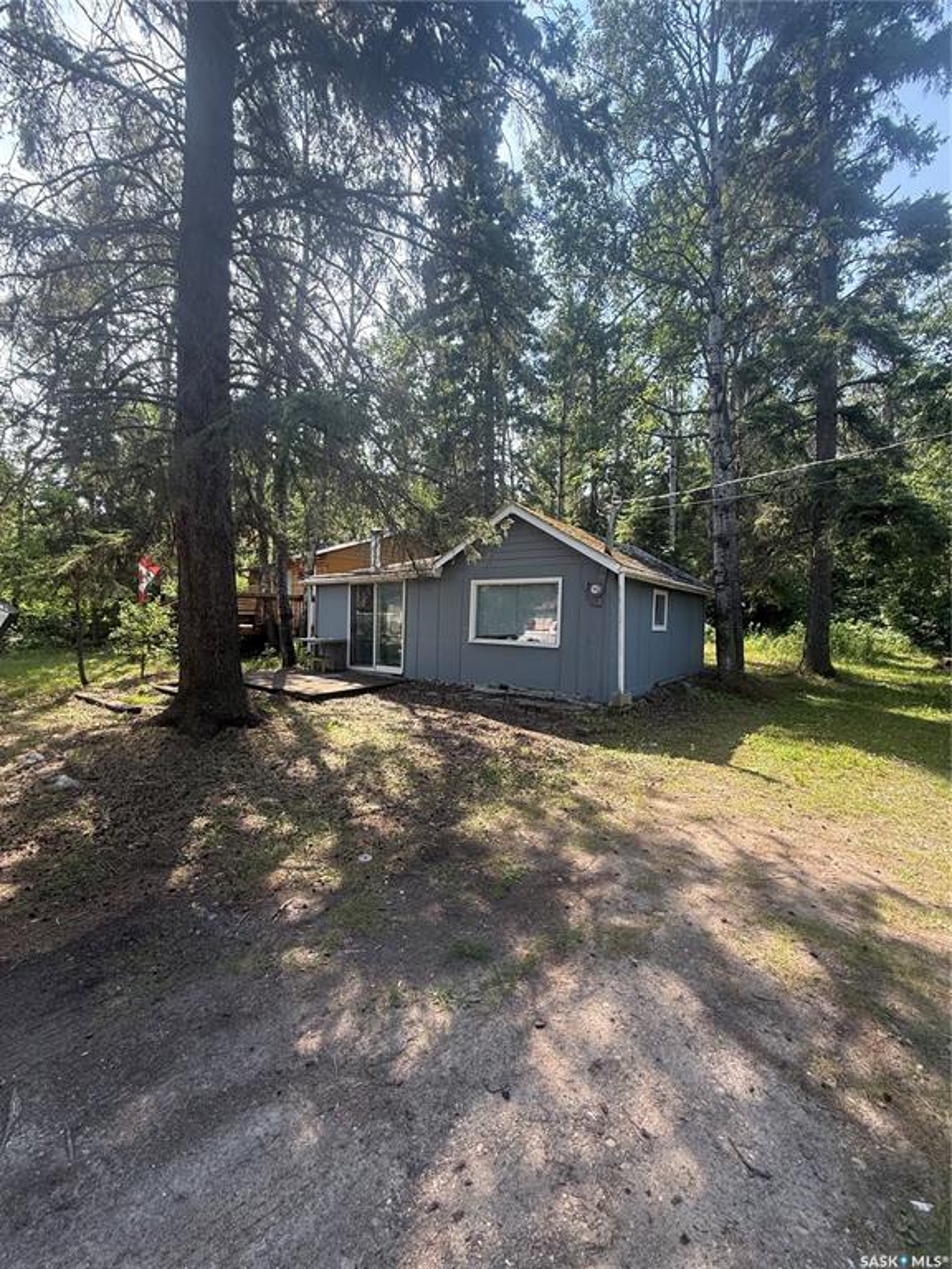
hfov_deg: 85.7
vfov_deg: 102.1
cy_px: 634
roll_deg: -2.7
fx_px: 513
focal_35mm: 14
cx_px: 476
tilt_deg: +0.1
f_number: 2.2
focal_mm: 2.22
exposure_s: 1/289
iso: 64
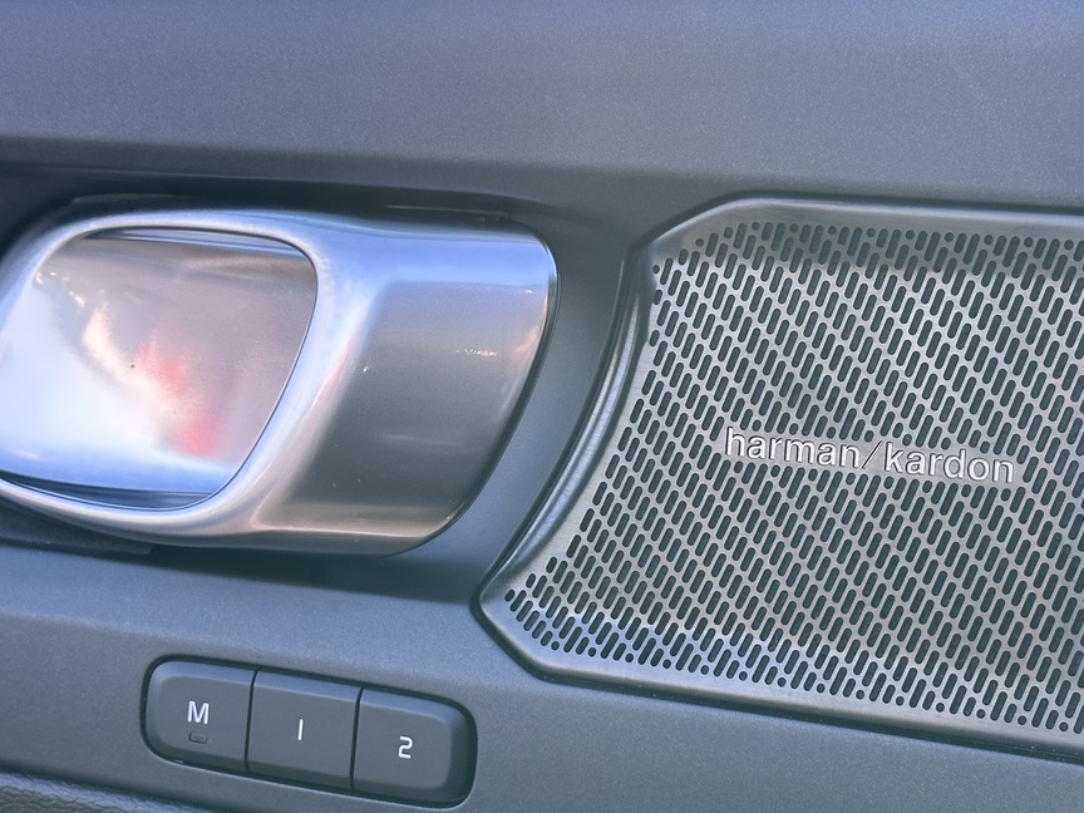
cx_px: 646
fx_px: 2505
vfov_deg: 18.4
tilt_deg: -7.6
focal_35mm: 80
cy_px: 434
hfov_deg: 24.4
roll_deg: +0.3
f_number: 1.78
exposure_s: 1/172
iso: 50
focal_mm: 6.86
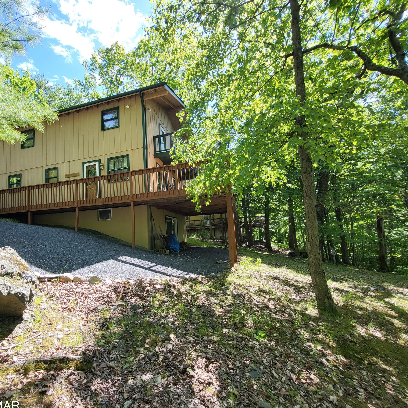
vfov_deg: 87.4
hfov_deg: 86.0
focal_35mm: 16
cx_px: 157
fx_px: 213
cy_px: 212
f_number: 2.2
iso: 32
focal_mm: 1.74
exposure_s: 1/279
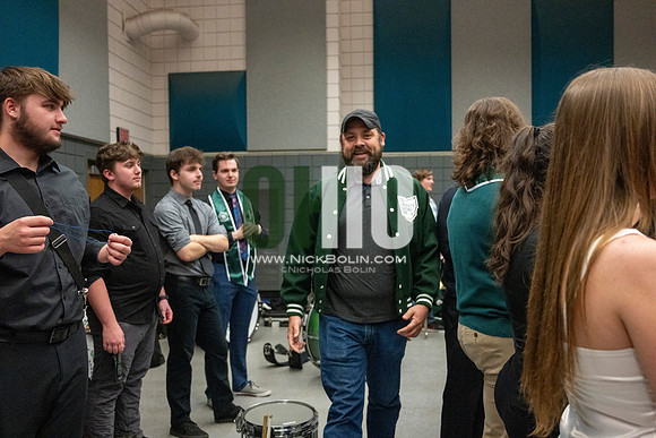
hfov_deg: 58.7
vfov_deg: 41.1
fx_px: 583
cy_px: 219
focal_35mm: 32
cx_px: 328
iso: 10000
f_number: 4
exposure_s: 1/500
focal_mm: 32
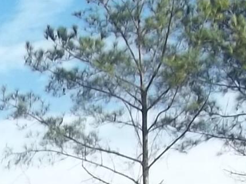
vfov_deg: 5.9
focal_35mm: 224
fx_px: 1591
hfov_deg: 8.4
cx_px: -225
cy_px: 640
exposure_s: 1/100
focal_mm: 5.7
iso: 64
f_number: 8.8
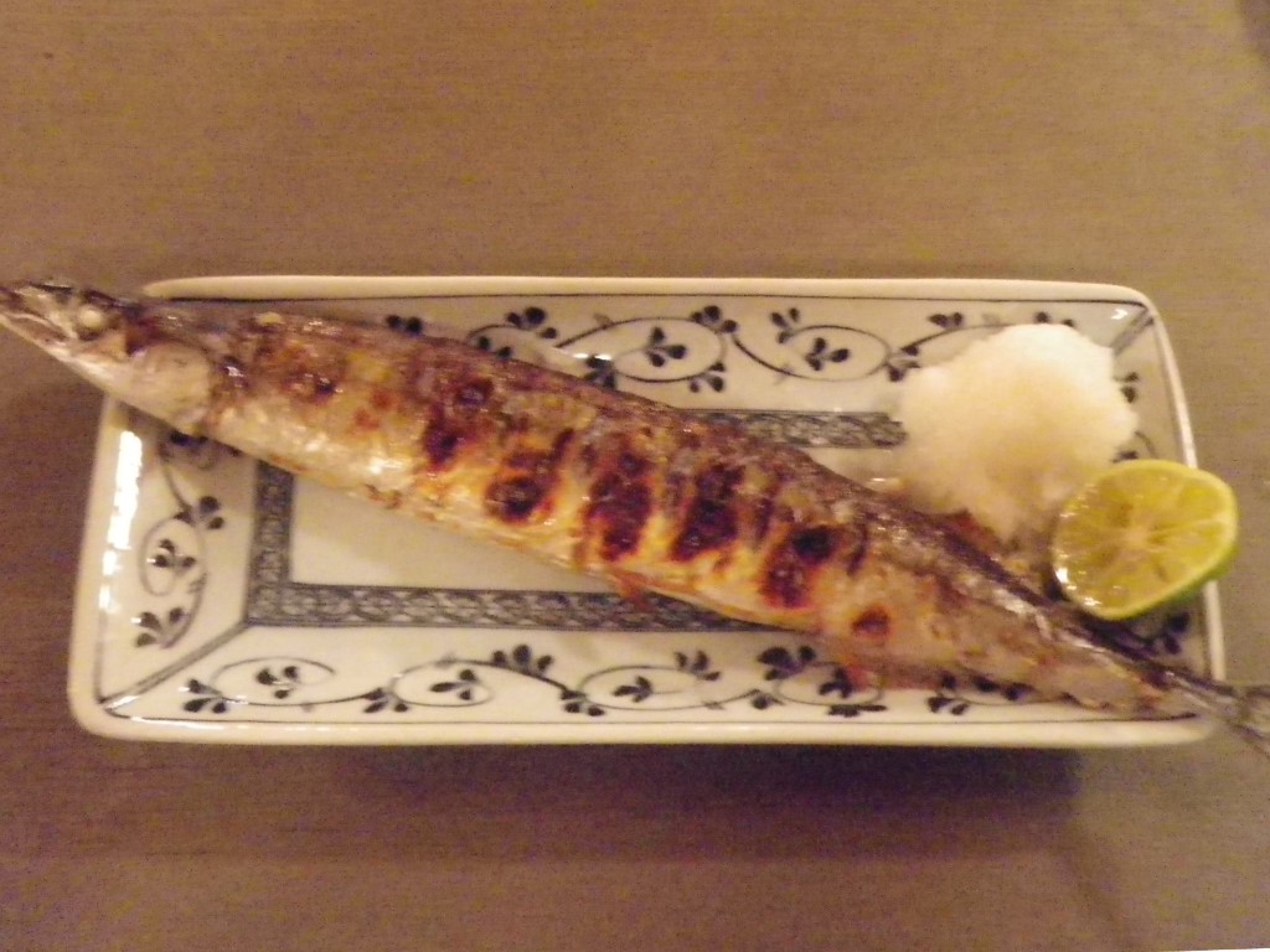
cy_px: 476
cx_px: 635
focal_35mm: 35
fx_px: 1284
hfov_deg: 52.6
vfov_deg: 40.7
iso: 800
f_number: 3.8
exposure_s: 1/8
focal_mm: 6.2
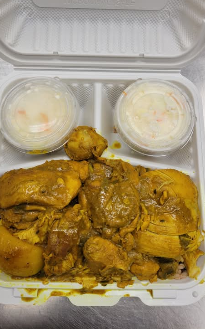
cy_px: 163
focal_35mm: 28
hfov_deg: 44.5
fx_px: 250
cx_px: 100
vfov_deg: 66.5
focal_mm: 5.4
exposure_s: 1/120
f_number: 1.8
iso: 64
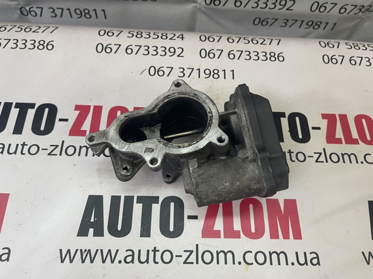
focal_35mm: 25
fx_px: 269
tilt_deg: -65.2
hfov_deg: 69.4
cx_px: 186
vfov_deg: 54.8
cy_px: 140
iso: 125
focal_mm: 5.1
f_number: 1.6
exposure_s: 1/94
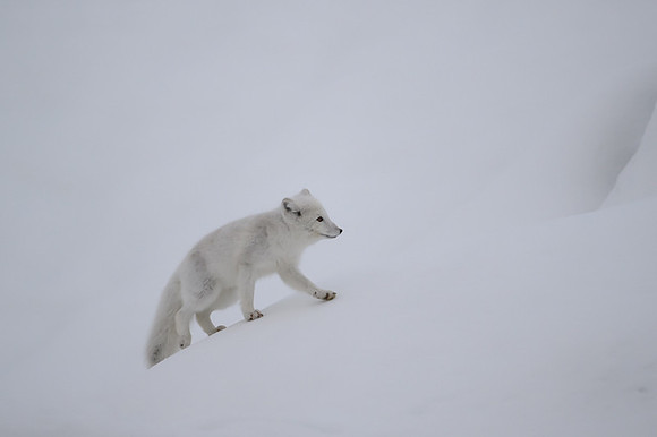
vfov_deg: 2.2
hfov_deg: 3.3
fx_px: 11424
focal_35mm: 626
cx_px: 349
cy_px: 205
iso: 2500
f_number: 4
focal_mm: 560
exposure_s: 1/1600
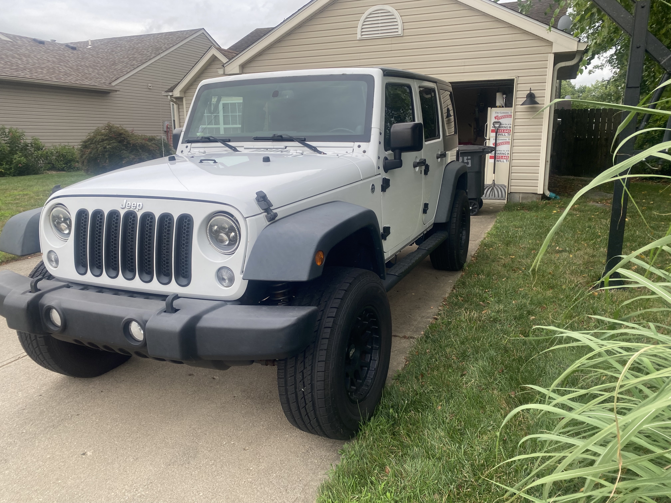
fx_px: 504
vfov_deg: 53.1
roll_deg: +1.0
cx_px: 336
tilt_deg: -14.1
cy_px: 252
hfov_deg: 67.3
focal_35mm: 26
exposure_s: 1/189
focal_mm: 4.25
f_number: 1.8
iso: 32
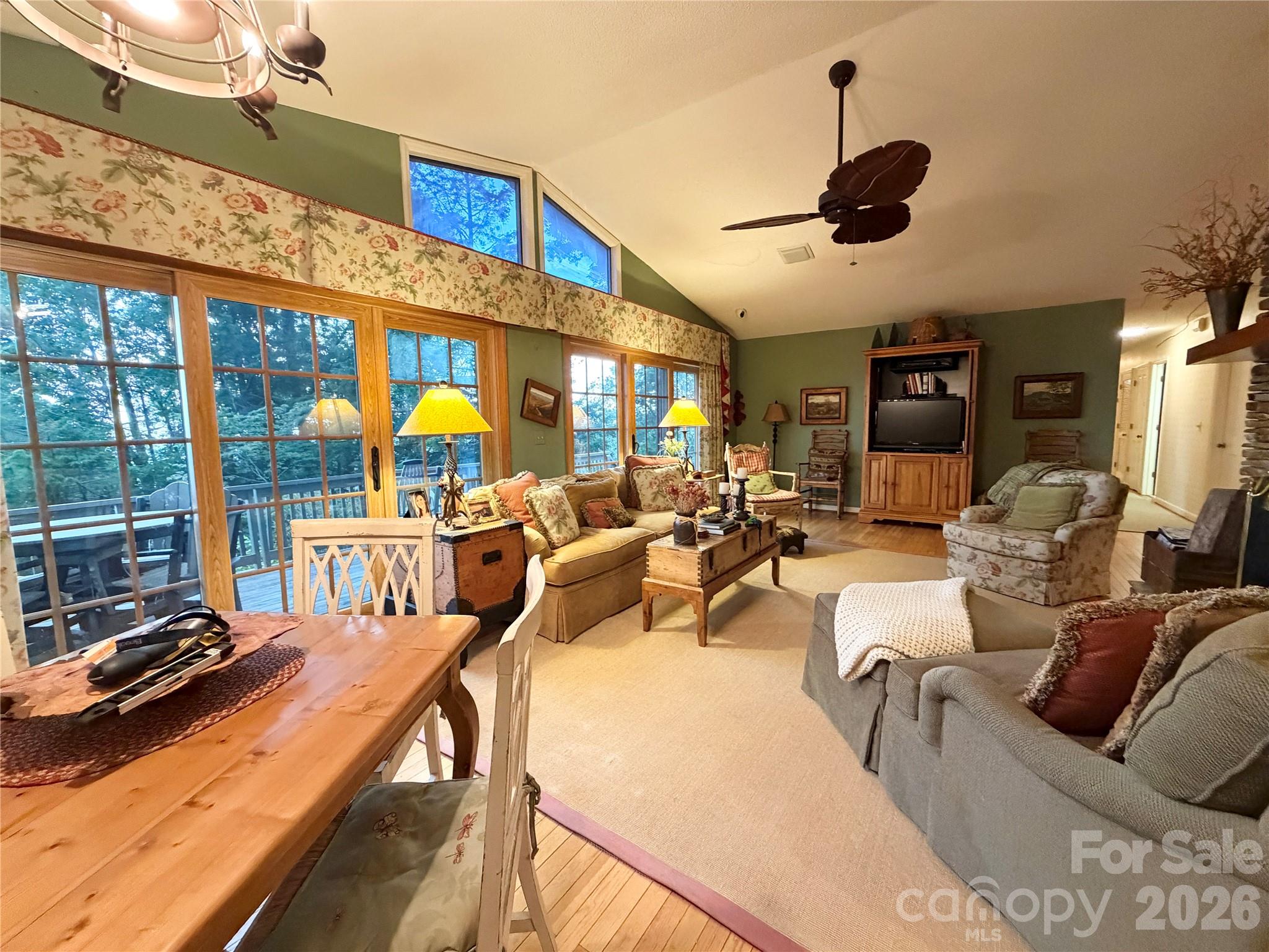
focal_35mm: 14
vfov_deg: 85.7
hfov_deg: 102.1
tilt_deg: -6.2
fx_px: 513
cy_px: 476
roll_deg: +0.7
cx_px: 634
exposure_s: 1/60
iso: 640
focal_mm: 2.22
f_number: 2.2
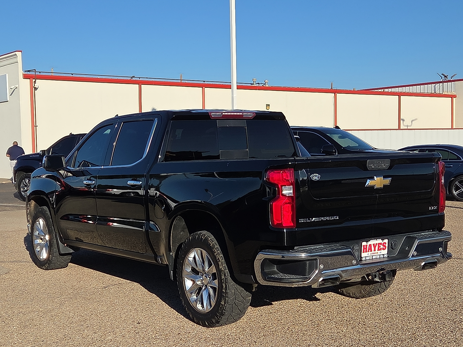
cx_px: 232
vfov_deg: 26.6
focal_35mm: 55
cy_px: 174
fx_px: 736
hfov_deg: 34.9
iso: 75
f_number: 1.8
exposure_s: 1/10000
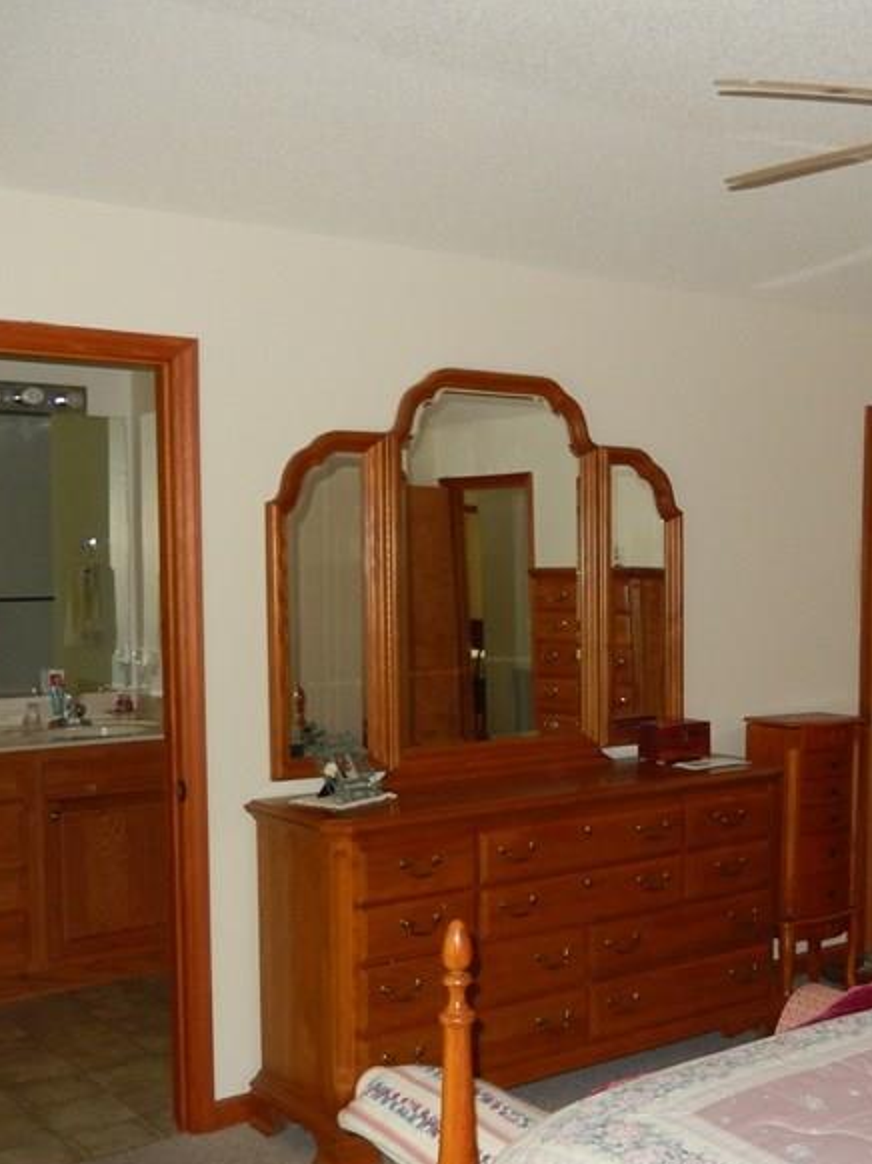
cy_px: 666
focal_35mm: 44
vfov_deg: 42.9
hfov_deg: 31.8
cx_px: 720
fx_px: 1479
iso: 320
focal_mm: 4.5
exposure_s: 1/30
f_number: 3.4
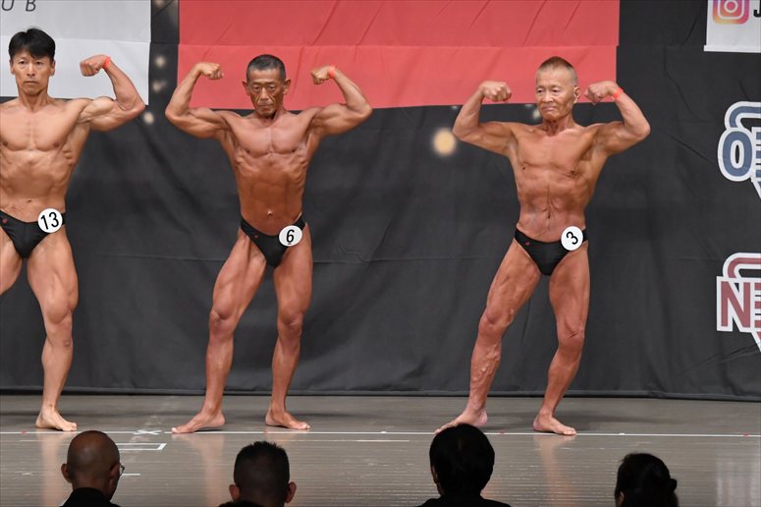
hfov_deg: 10.2
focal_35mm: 202
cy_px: 254
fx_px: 4268
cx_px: 380
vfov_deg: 6.8
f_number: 5.6
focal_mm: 135
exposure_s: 1/400
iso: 5000
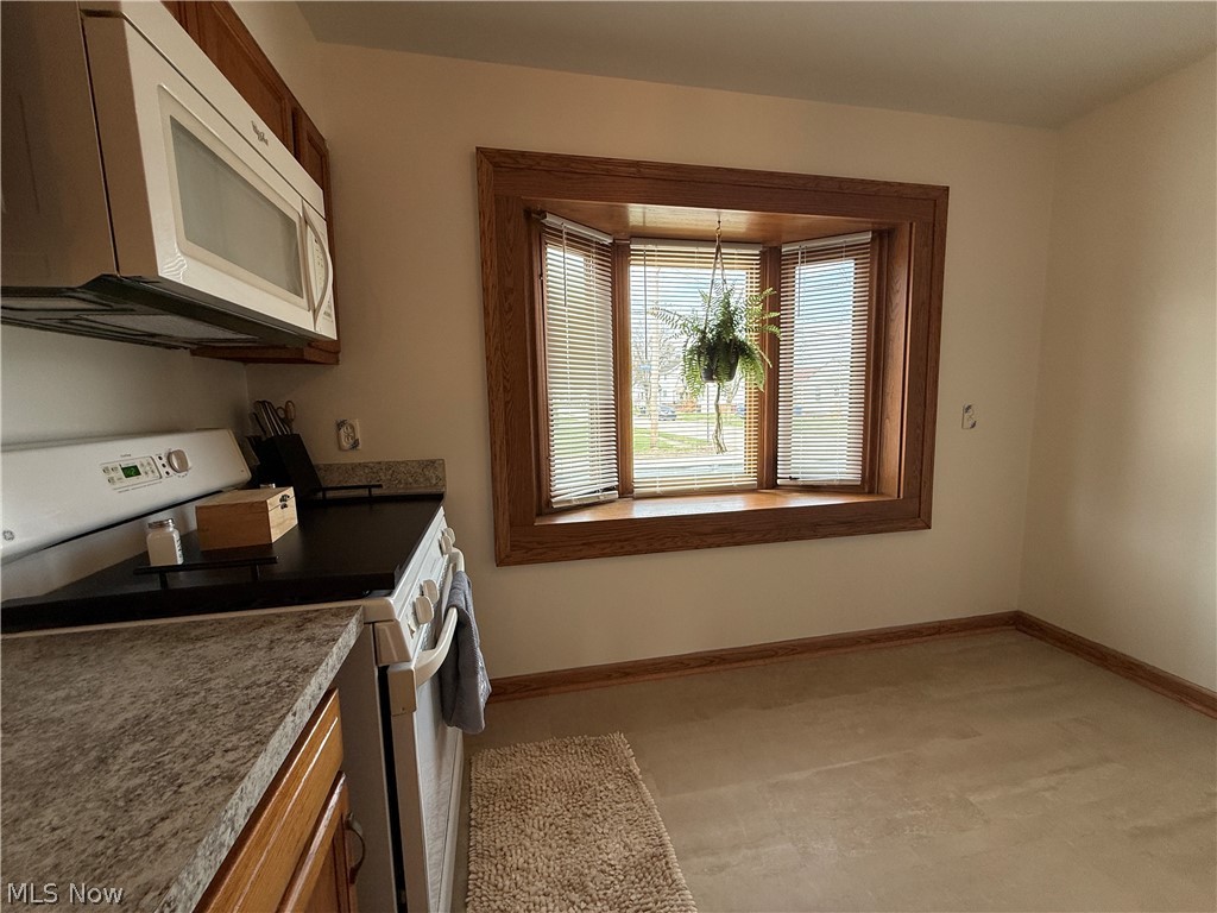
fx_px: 492
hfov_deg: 102.1
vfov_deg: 85.7
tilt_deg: -5.3
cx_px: 608
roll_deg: +1.3
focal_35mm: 14
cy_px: 456
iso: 64
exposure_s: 1/101
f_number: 2.2
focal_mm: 2.22
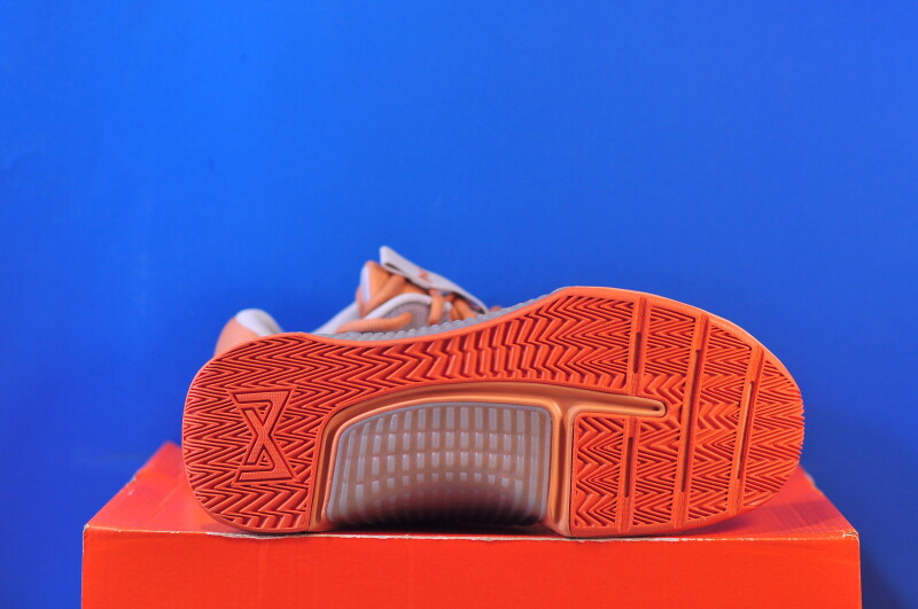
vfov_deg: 18.1
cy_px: 304
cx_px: 459
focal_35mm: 75
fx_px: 1910
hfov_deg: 27.0
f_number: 2.8
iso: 250
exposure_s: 1/250
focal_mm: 50
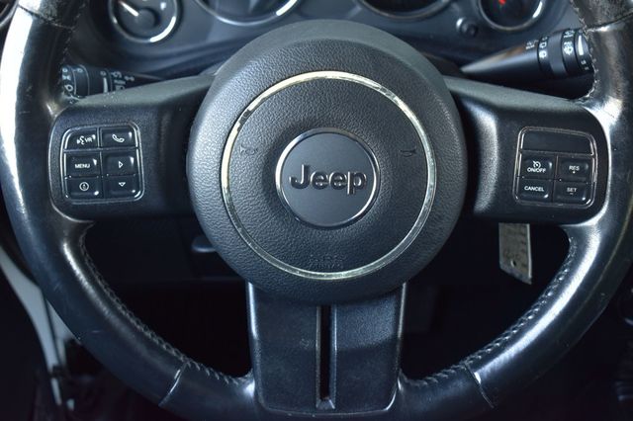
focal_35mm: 60
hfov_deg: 33.4
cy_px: 210
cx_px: 316
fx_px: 1054
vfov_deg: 22.6
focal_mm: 40
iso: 720
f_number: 6.3
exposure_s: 1/15
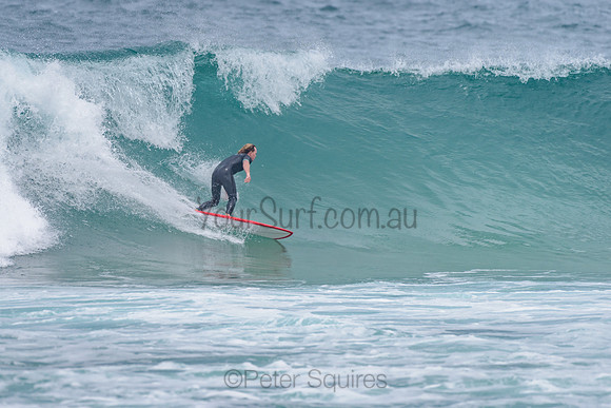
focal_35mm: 613
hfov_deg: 3.4
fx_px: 10402
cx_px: 240
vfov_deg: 2.2
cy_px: 166
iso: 140
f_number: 5.6
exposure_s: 1/2000
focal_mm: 500
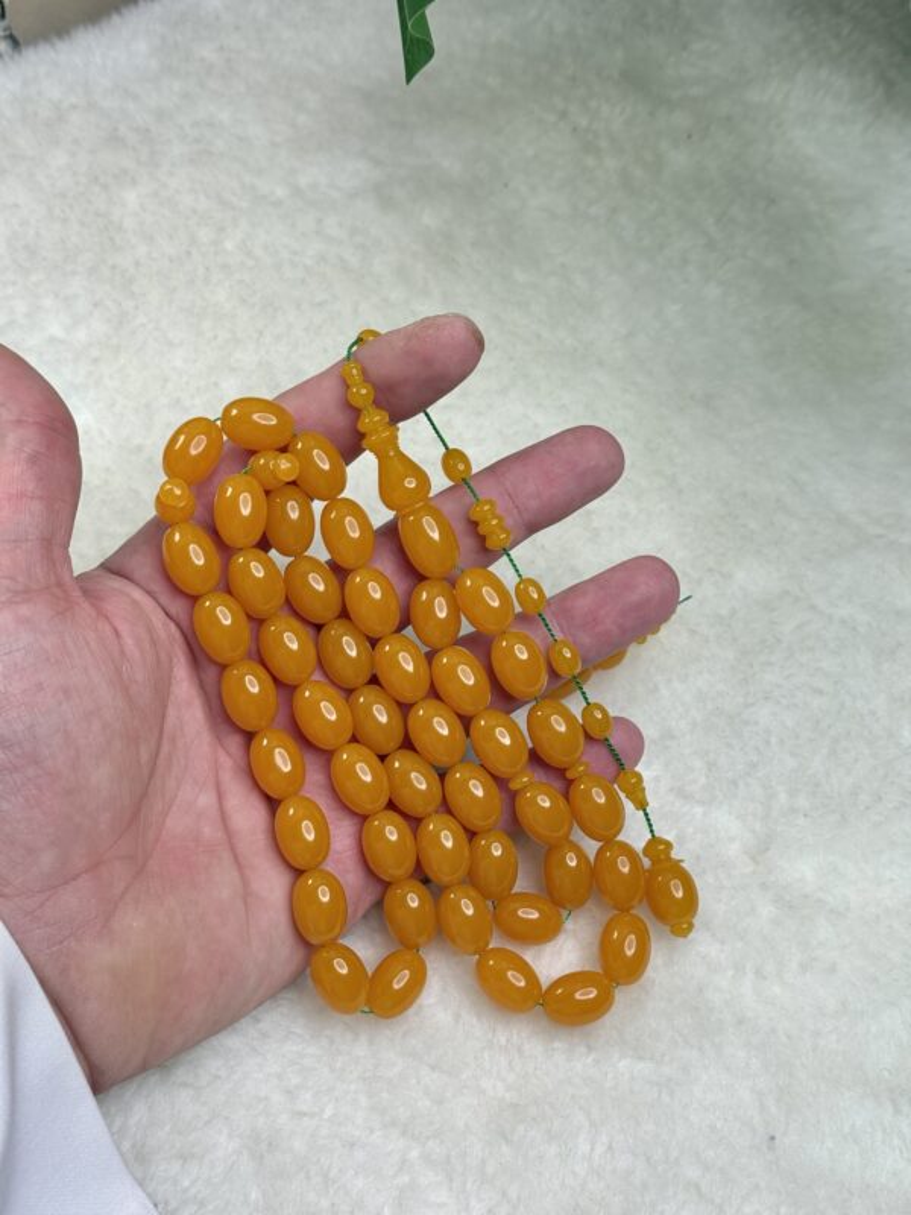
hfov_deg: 30.3
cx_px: 456
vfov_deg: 39.7
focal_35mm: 48
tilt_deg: -57.5
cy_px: 608
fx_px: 1684
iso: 125
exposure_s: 1/174
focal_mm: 6.76
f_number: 1.78
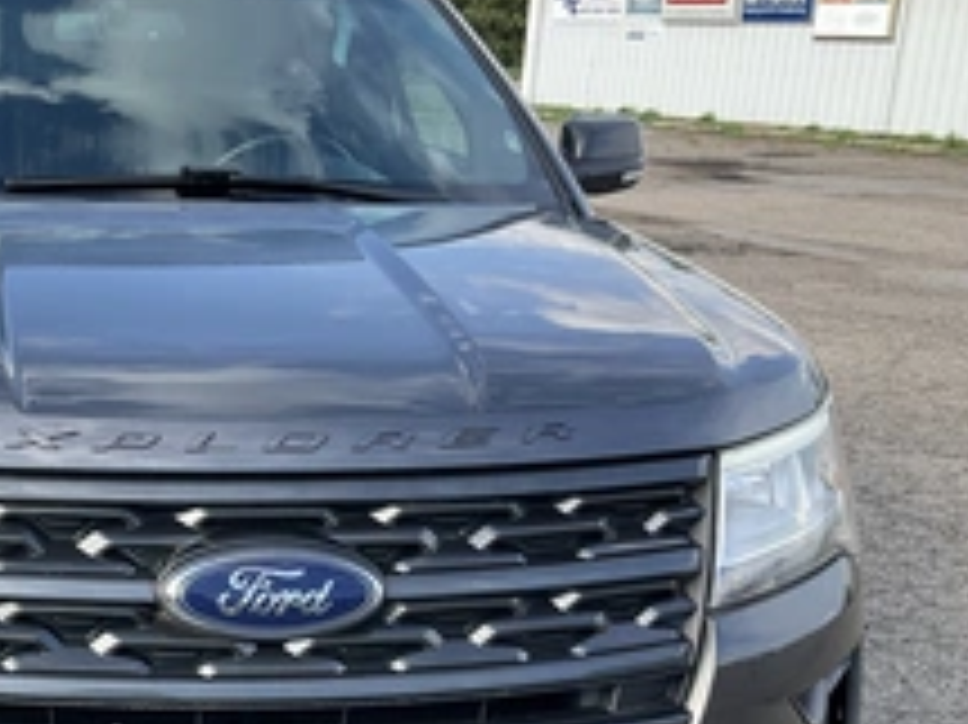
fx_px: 1509
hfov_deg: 33.6
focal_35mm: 54
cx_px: 95
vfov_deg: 26.8
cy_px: 499
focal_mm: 3
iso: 25
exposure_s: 1/478
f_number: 1.8
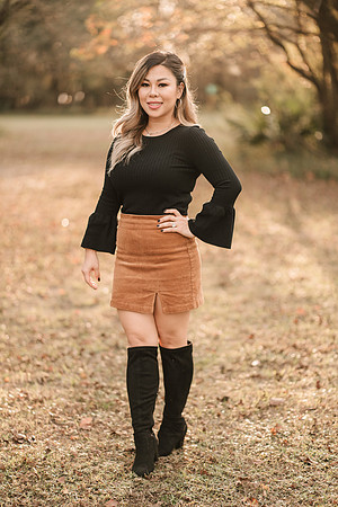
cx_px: 169
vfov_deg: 23.9
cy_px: 254
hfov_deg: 16.1
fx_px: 1197
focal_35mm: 85
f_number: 1.8
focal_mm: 85
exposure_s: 1/1000
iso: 200
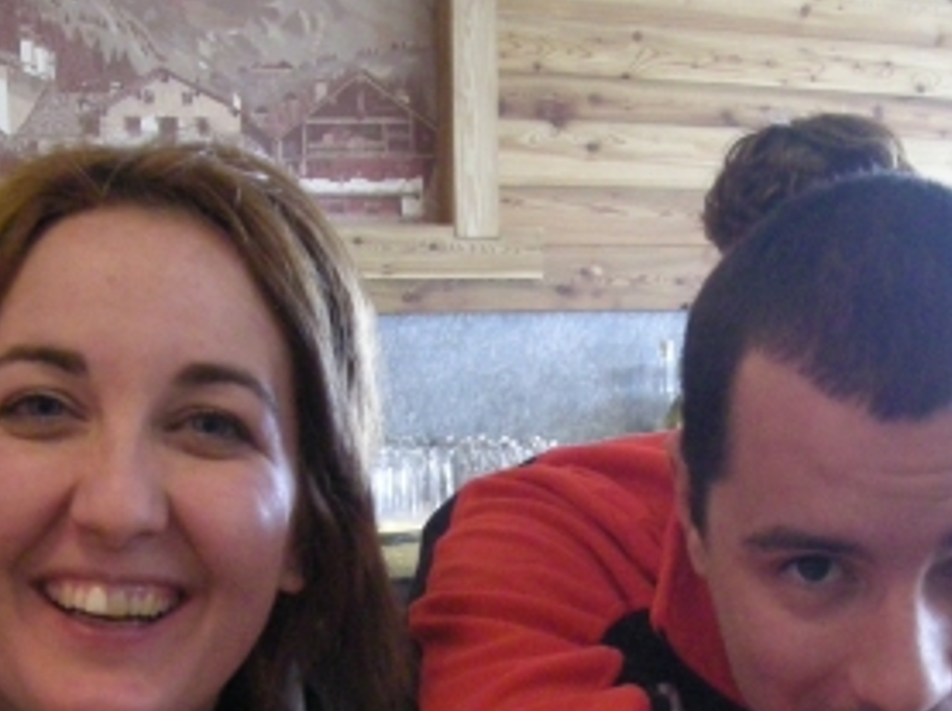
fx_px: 2225
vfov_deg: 17.8
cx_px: 540
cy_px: 701
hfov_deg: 24.1
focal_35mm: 81
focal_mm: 5.7
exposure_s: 1/38
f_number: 2.8
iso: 400
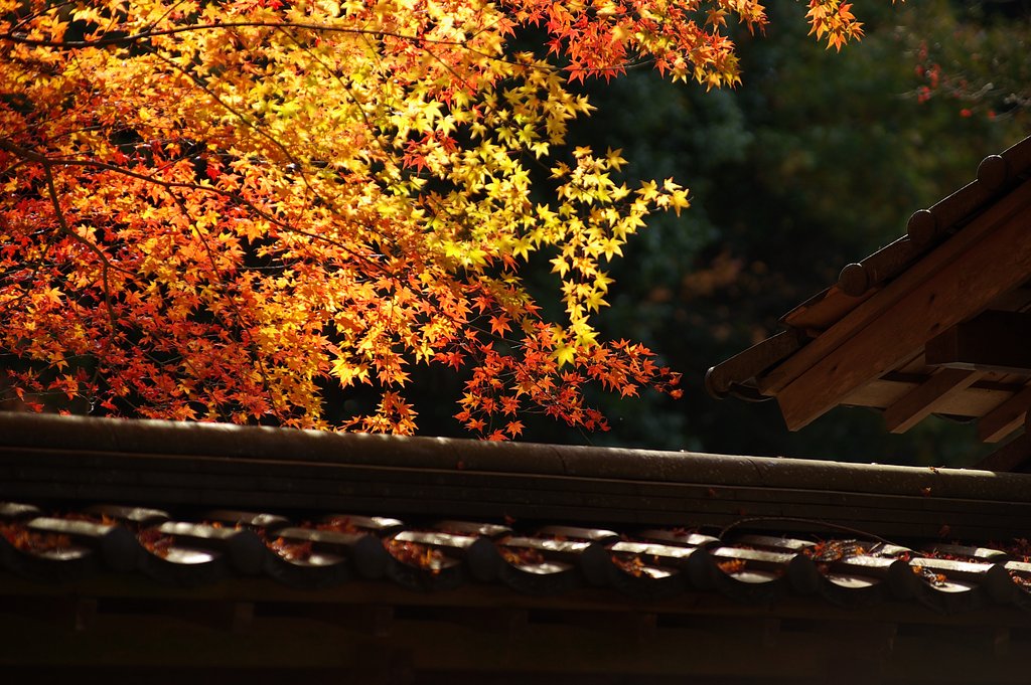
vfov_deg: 8.5
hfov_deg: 12.7
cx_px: 516
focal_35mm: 162
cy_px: 342
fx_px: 4636
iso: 100
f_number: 3.5
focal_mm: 108
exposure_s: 1/350
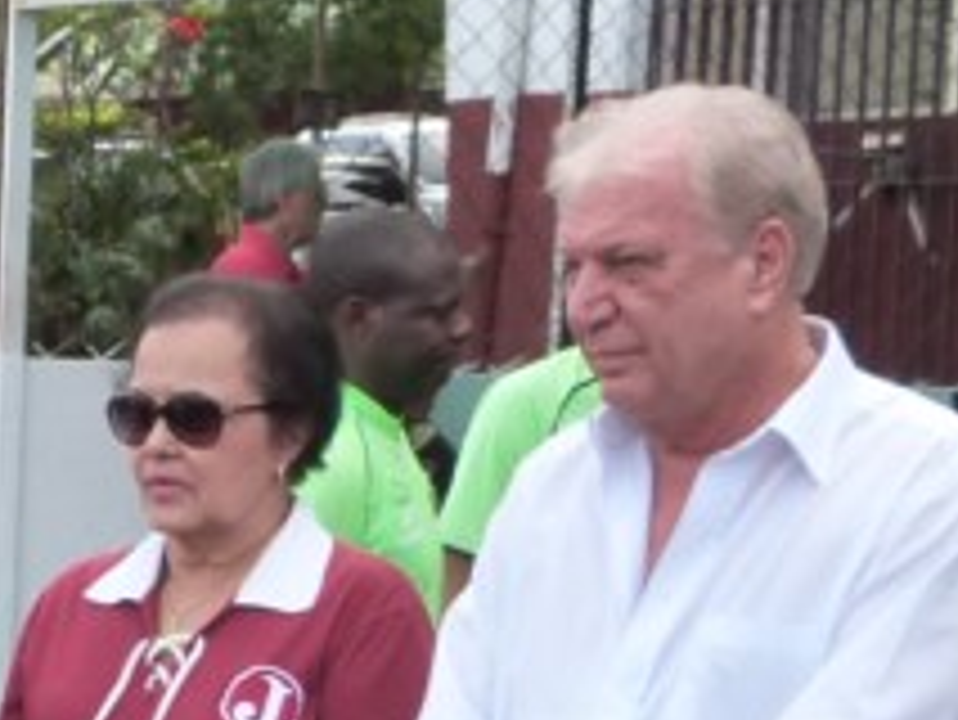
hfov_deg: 10.9
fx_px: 4790
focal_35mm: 173
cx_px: -621
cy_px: 1026
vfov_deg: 8.4
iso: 160
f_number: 4
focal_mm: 6.3
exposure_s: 1/125
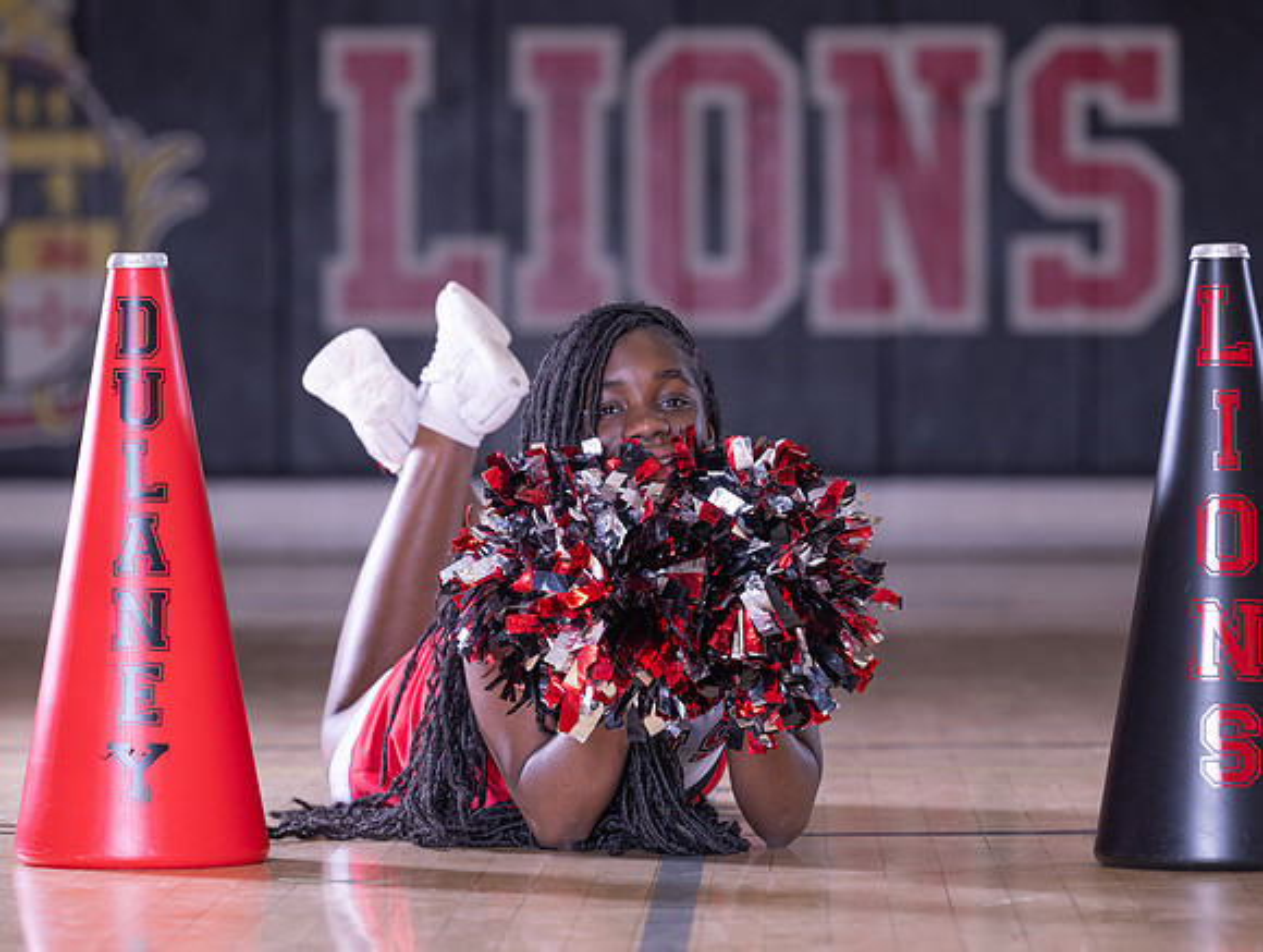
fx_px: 6633
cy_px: 514
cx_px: 632
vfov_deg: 8.2
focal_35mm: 182
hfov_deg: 10.9
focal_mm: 155
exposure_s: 1/125
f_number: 4
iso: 250
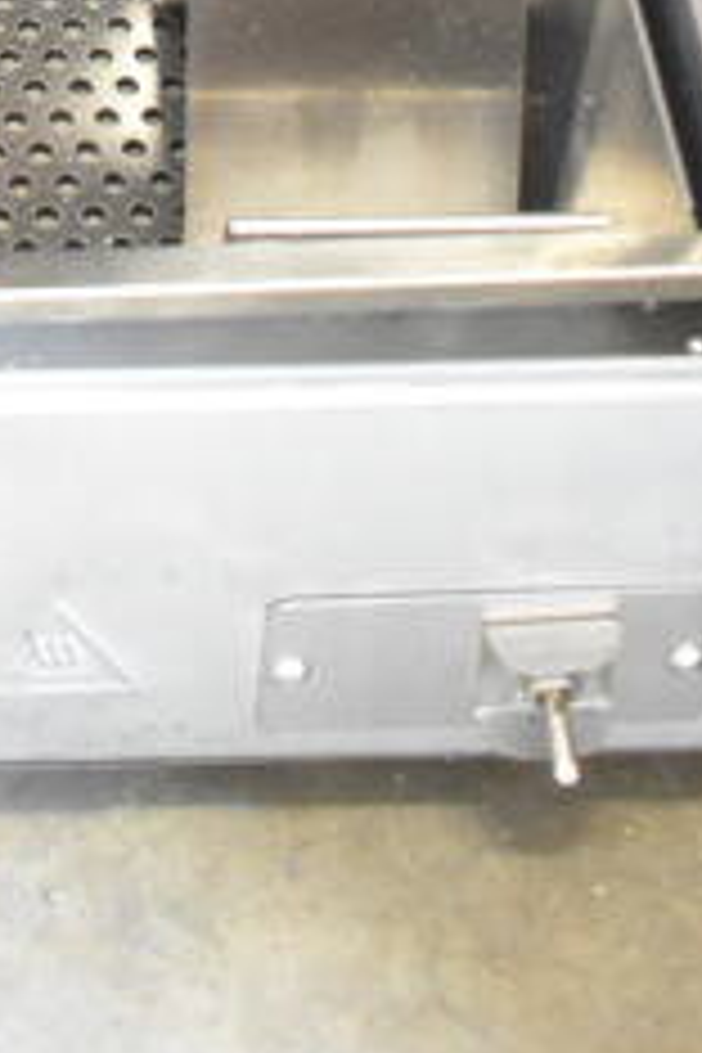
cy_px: -914
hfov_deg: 11.0
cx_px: -126
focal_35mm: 123
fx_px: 3596
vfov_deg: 14.4
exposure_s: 1/30
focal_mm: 21
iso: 2800
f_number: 3.8
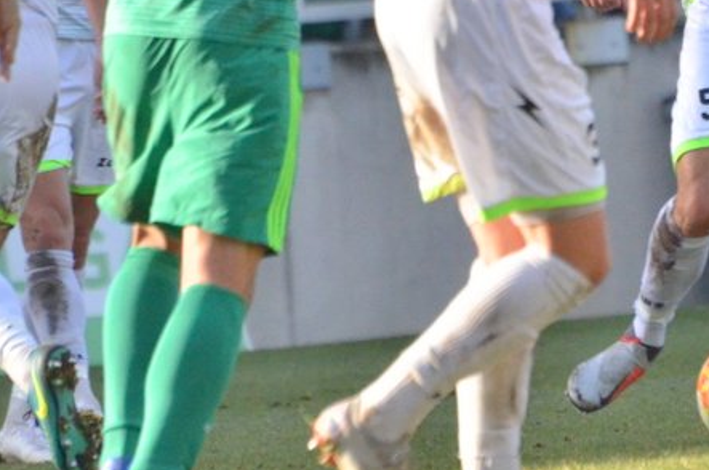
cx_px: 805
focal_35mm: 1218
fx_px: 23953
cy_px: -49
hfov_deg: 1.7
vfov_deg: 1.1
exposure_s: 1/3200
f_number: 7.1
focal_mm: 300
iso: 3200
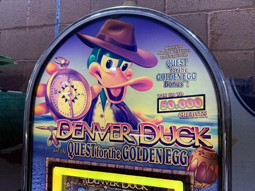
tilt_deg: +4.6
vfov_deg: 56.8
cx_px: 128
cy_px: 96
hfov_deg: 71.6
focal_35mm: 24
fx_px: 177
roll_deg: -1.6
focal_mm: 6.76
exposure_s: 1/120
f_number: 1.78
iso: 125
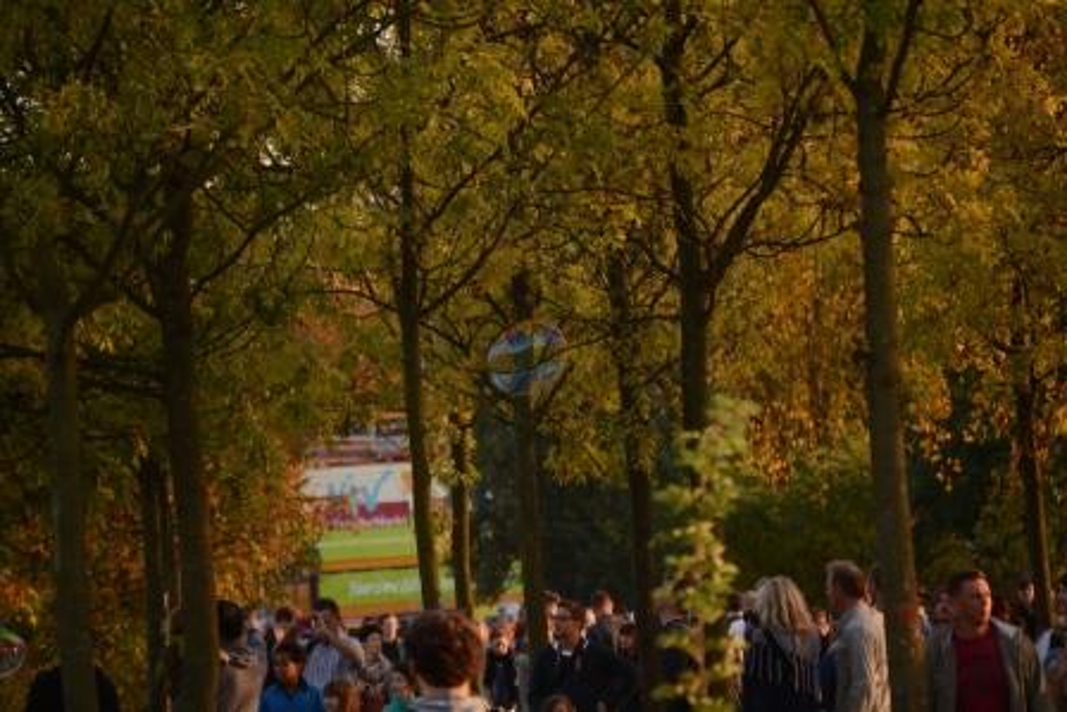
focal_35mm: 300
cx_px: 534
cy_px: 356
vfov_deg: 4.6
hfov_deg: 6.9
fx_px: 8894
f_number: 5.6
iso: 400
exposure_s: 1/250
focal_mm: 200
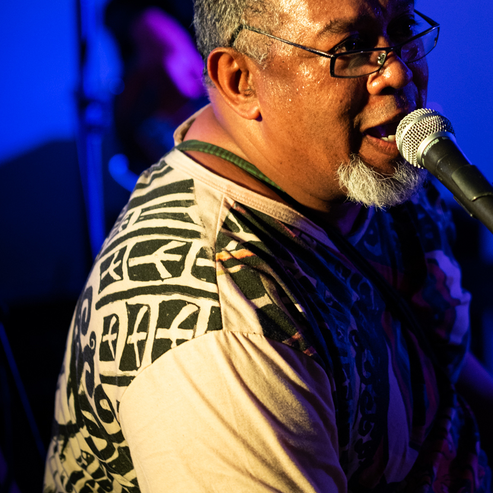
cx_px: 369
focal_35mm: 165
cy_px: 113
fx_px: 2659
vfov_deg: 10.6
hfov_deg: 10.6
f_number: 1.6
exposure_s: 1/80
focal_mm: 56
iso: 500
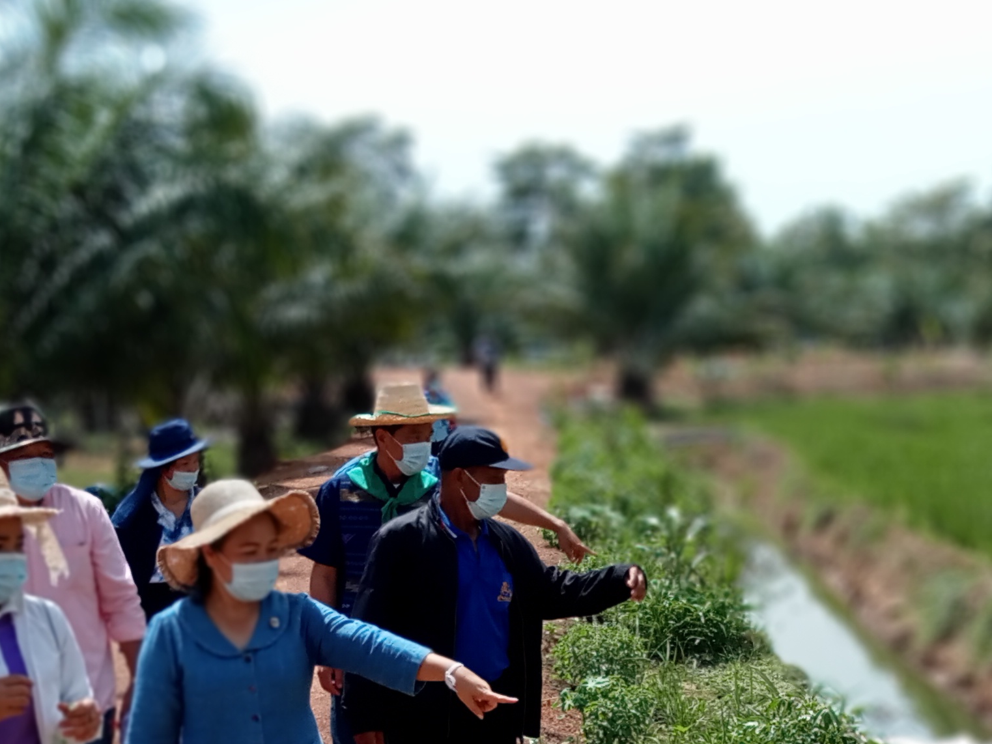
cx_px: 492
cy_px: 755
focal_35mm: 60
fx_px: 1719
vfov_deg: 23.3
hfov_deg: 32.2
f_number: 2.2
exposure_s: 1/881
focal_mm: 3.46
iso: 100
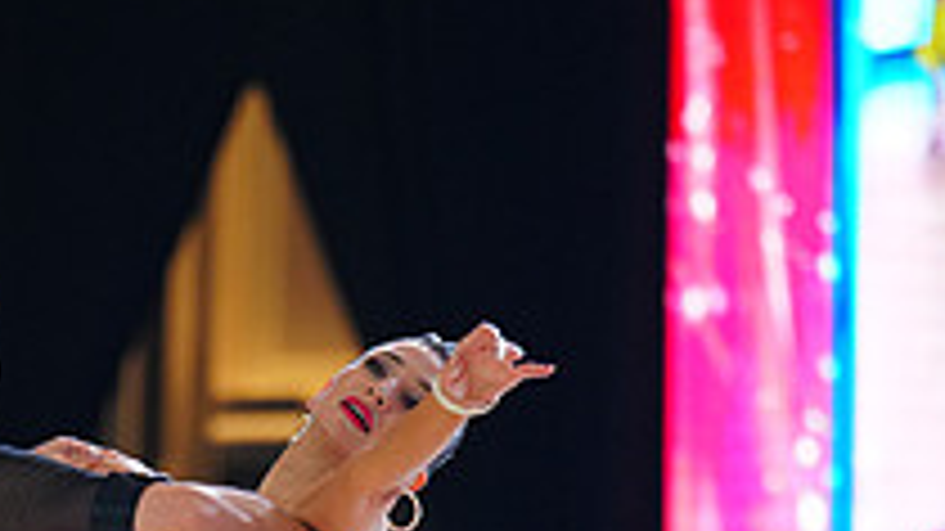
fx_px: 14480
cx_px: 367
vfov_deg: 2.1
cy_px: 819
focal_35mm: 578
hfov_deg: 3.7
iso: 2000
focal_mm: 200
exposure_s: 1/500
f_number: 2.8
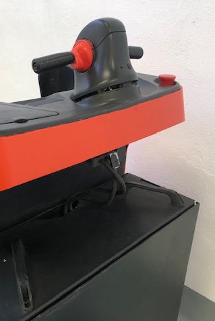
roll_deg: +0.7
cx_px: 68
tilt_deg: -22.9
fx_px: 349
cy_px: 160
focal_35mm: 39
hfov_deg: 33.9
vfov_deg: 49.5
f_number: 1.8
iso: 40
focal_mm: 4
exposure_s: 1/17
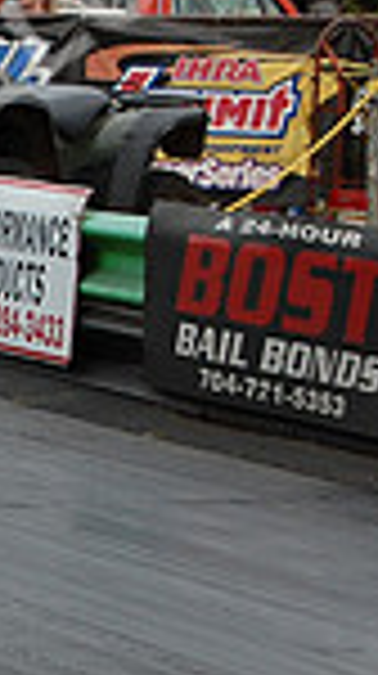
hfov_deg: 3.5
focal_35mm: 335
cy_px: 513
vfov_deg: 6.4
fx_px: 5990
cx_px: -626
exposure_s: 1/1000
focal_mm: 55
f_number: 5.6
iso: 360
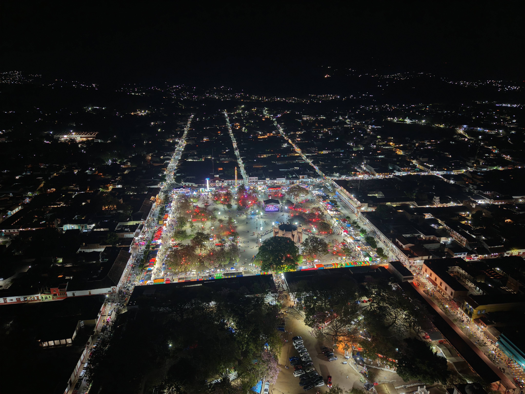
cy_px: 197
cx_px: 262
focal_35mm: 24
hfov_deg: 71.6
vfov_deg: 56.8
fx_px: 364
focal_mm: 8.67
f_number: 1.8
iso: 800
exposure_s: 1/15
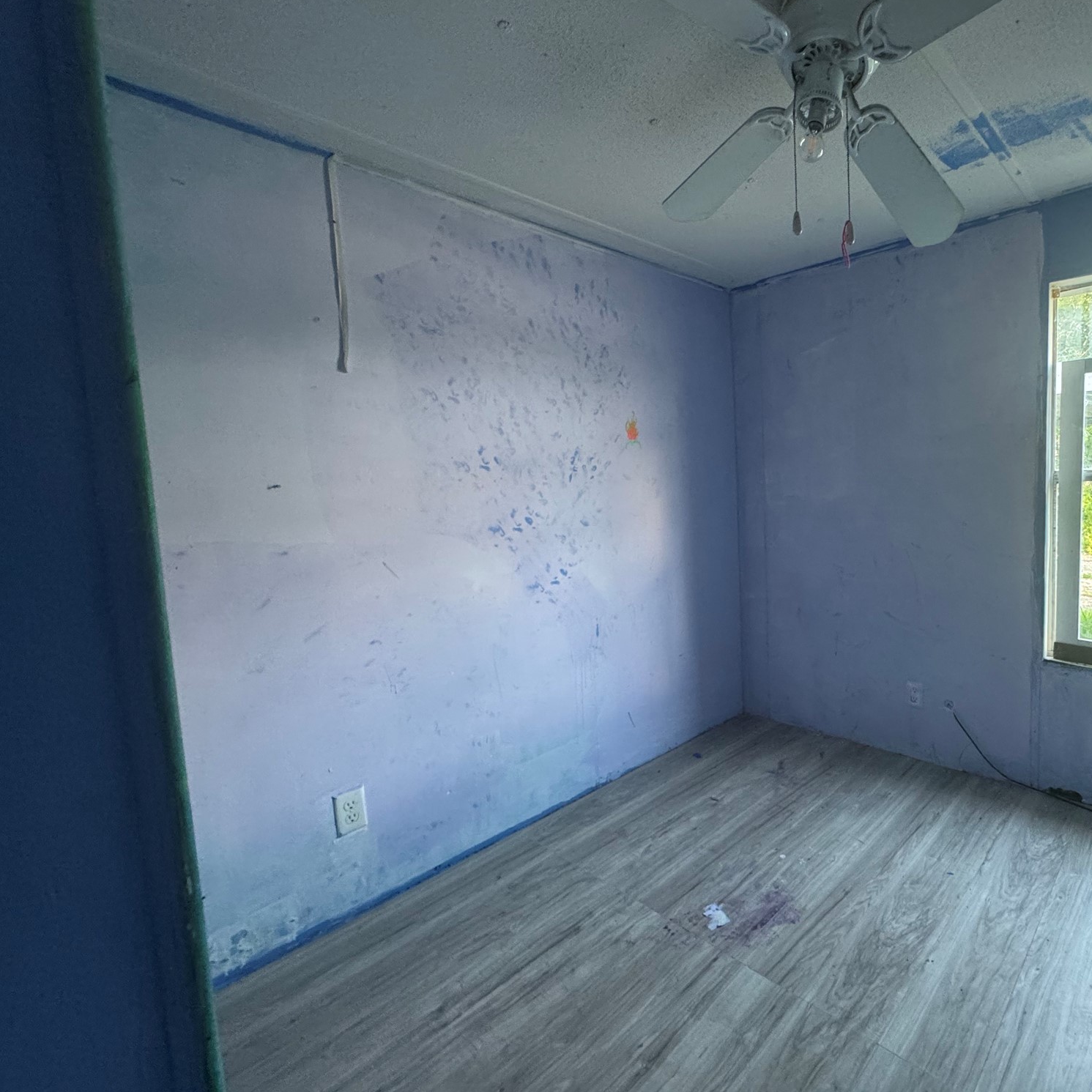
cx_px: 738
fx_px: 607
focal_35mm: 17
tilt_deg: -5.5
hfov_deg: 80.9
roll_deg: +1.4
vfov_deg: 83.9
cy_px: 531
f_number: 2.2
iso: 400
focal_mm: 2.22
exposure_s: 1/60
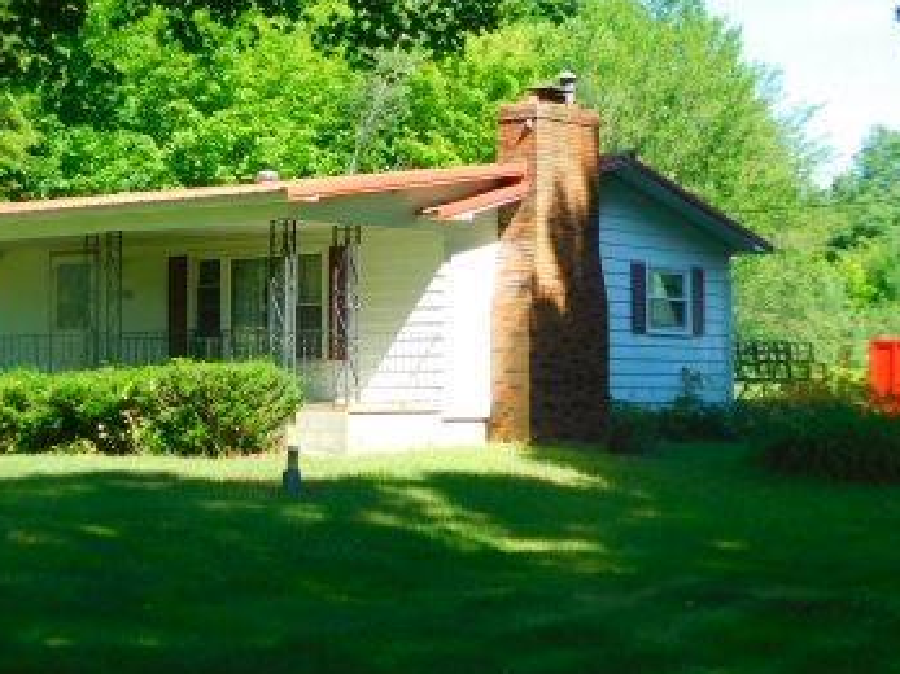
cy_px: 270
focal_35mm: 83
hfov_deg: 23.6
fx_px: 2157
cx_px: 392
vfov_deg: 17.8
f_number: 3.7
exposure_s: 1/250
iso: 125
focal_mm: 8
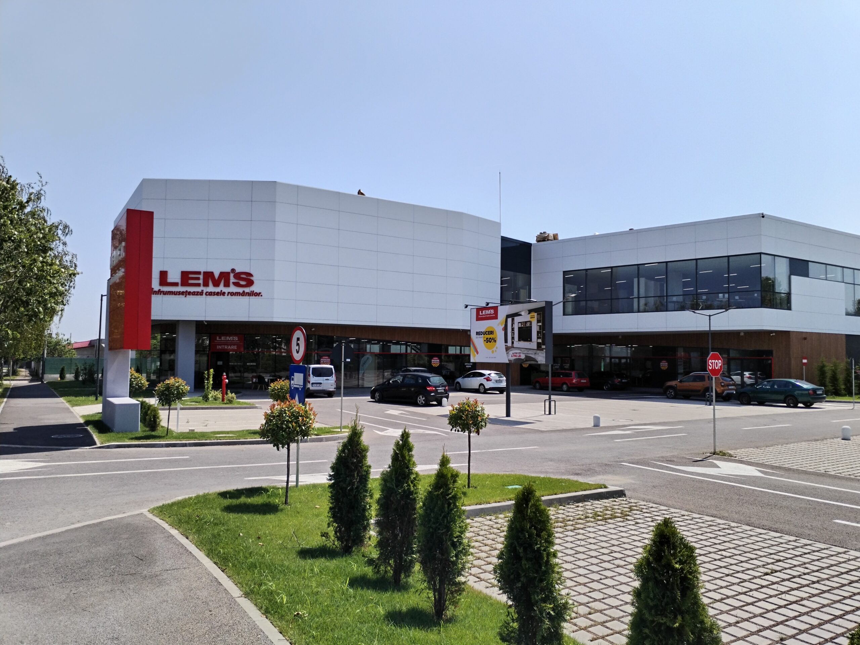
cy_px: 322
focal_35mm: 29
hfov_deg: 61.7
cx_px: 430
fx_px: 720
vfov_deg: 48.2
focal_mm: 4.75
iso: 100
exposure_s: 1/1340
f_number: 1.8
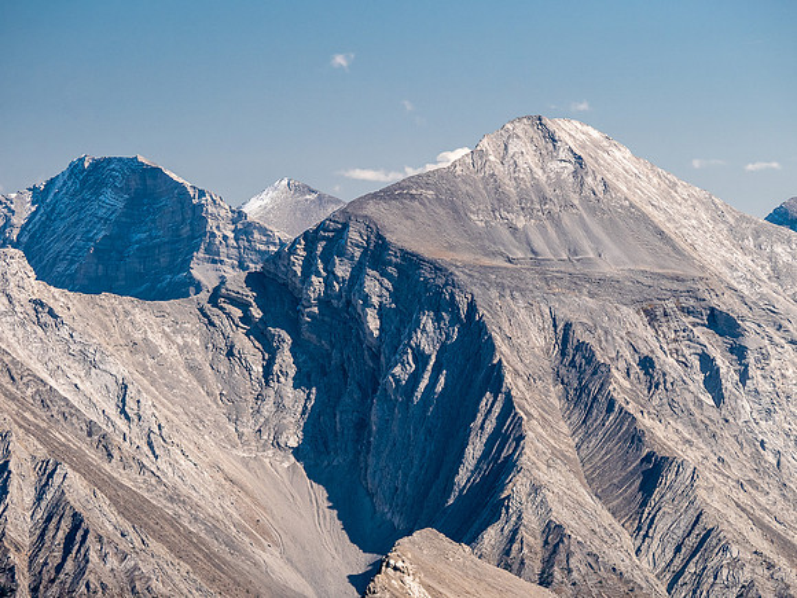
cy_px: 299
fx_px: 5342
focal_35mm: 232
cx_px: 398
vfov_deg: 6.4
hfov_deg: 8.5
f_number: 8
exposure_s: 1/250
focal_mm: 116
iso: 320
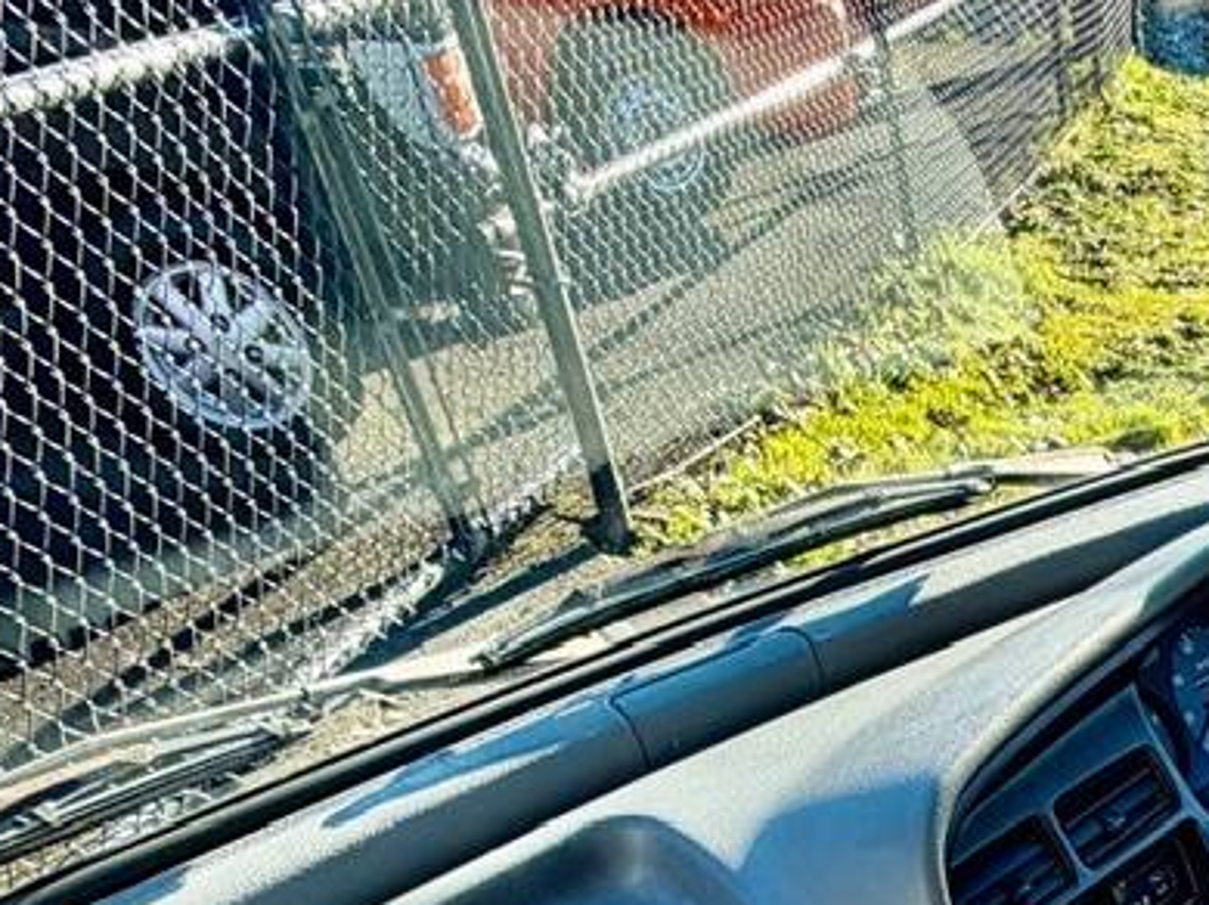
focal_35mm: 46
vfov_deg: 23.5
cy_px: 1435
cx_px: 1451
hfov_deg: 33.5
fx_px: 1606
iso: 40
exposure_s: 1/233
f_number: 2.2
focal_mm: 2.22
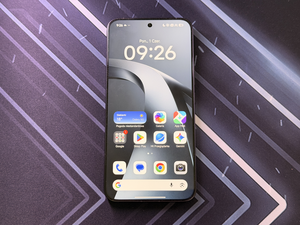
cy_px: 112
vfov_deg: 30.3
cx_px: 150
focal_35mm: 48
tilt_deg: -76.0
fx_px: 416
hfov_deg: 39.7
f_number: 1.78
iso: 250
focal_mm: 6.76
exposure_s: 1/59
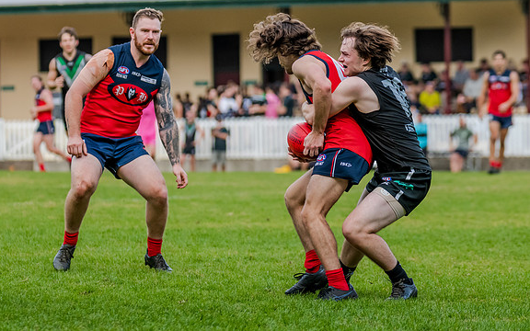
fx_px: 4608
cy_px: 134
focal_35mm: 319
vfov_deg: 4.1
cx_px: 330
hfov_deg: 6.6
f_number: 5
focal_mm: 210
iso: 800
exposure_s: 1/1600
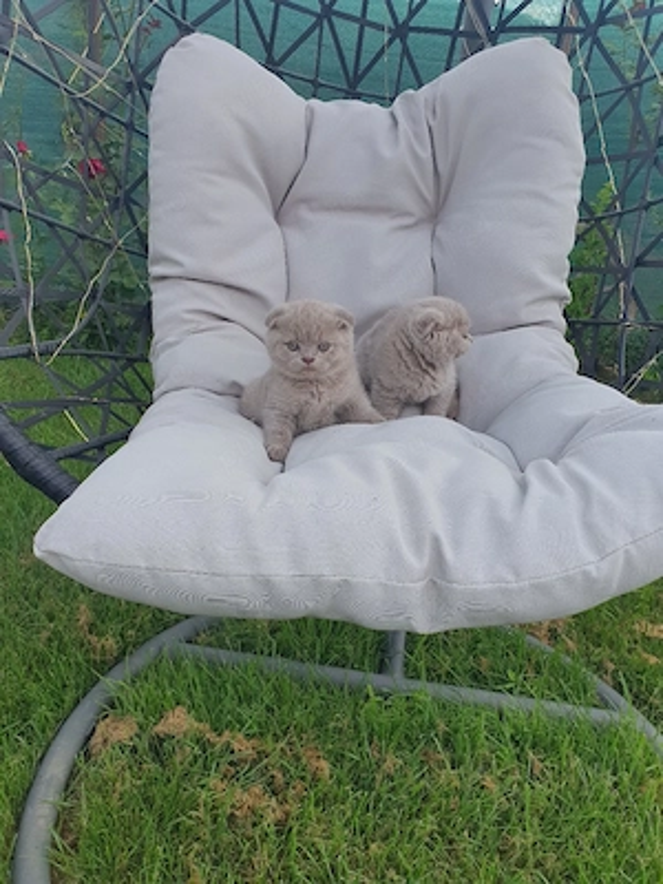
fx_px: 664
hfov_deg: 53.1
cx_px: 332
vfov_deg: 67.3
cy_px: 442
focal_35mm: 26
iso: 50
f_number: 2.4
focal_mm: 4.3
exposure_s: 1/833
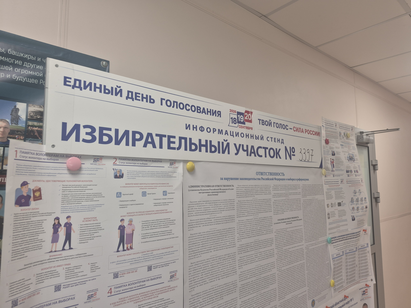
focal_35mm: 23
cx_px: 206
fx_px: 273
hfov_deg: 73.9
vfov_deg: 58.9
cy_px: 154
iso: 64
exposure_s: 1/100
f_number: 1.8
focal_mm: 5.4
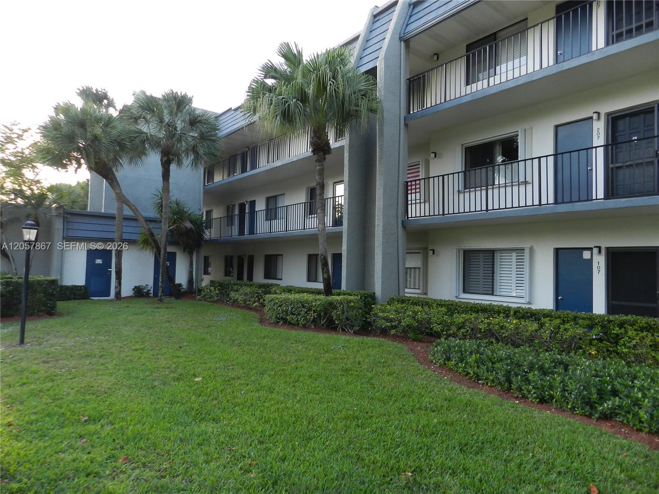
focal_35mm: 23
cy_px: 247
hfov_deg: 73.9
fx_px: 438
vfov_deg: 58.9
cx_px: 330
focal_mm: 4
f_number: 3.4
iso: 160
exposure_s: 1/100
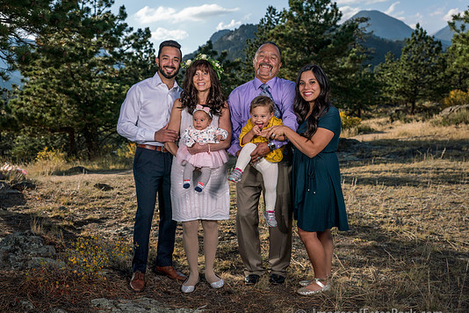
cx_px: 248
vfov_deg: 35.1
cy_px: 156
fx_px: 495
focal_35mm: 38
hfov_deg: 50.7
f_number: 4.5
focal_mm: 35
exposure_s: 1/2500
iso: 160
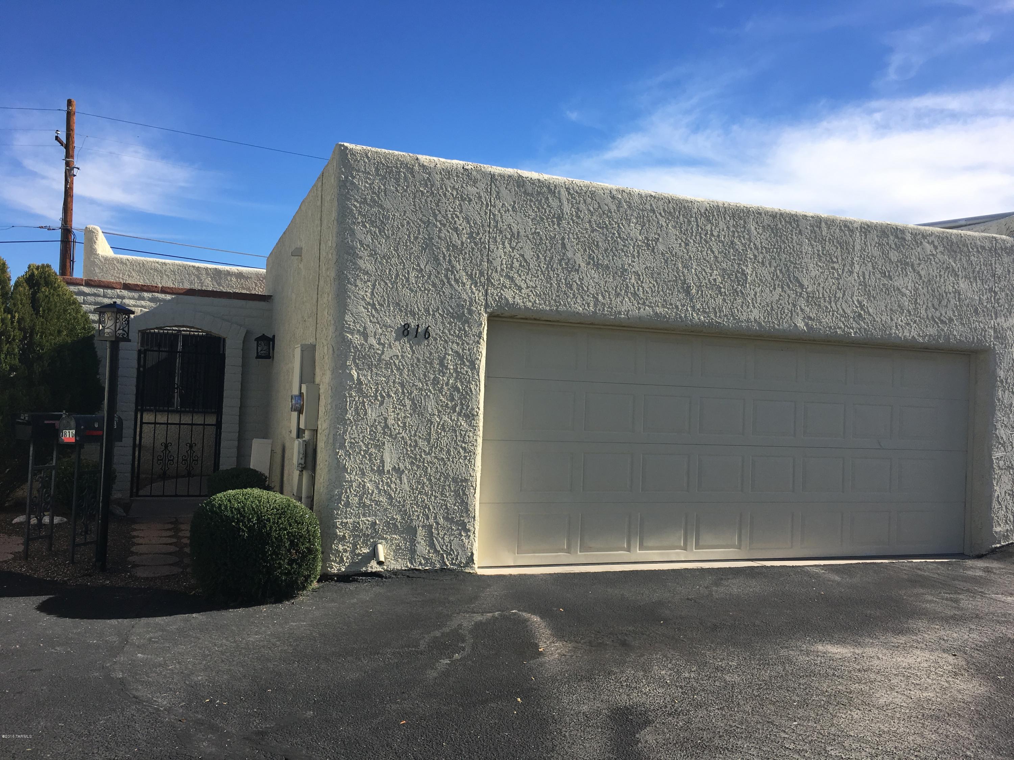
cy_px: 380
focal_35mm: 29
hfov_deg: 61.7
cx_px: 507
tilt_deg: +1.9
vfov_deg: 48.2
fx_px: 849
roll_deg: -3.1
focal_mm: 4.15
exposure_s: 1/1672
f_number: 2.2
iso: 25
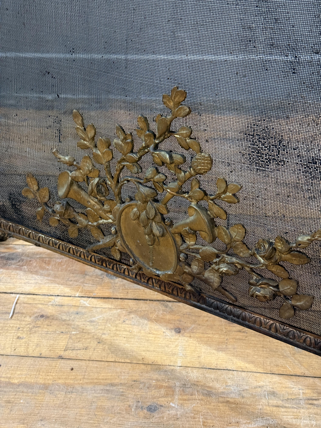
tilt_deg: -31.8
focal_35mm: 48
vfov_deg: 39.7
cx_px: 160
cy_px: 214
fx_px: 593
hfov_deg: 30.3
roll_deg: +1.4
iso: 400
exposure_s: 1/33
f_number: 1.78
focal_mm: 6.76
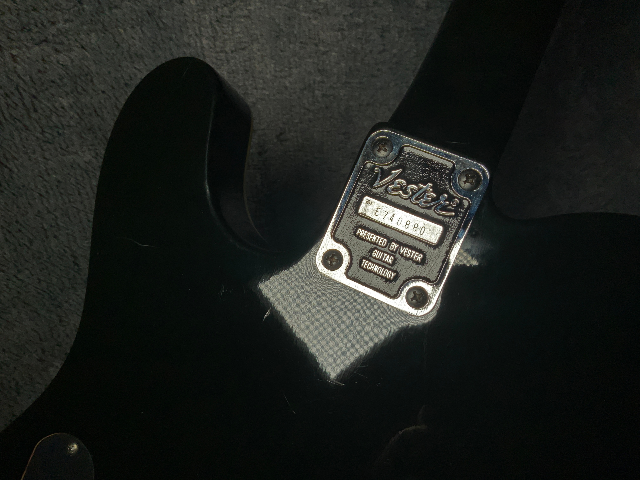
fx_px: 536
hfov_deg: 61.7
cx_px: 320
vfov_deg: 48.2
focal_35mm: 29
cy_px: 240
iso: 16
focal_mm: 3
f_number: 1.8
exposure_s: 1/1342
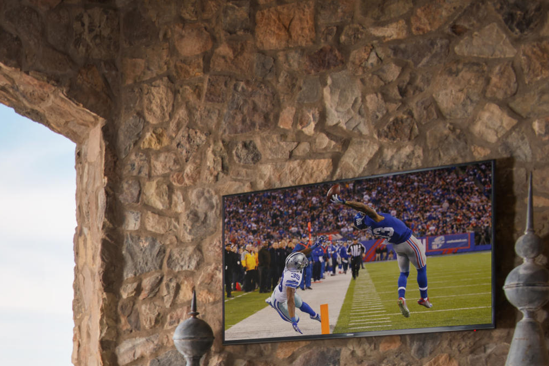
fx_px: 1586
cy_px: 441
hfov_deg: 18.0
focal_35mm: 104
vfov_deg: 12.8
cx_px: -217
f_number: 7.1
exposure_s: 1/250
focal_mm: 35
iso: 200
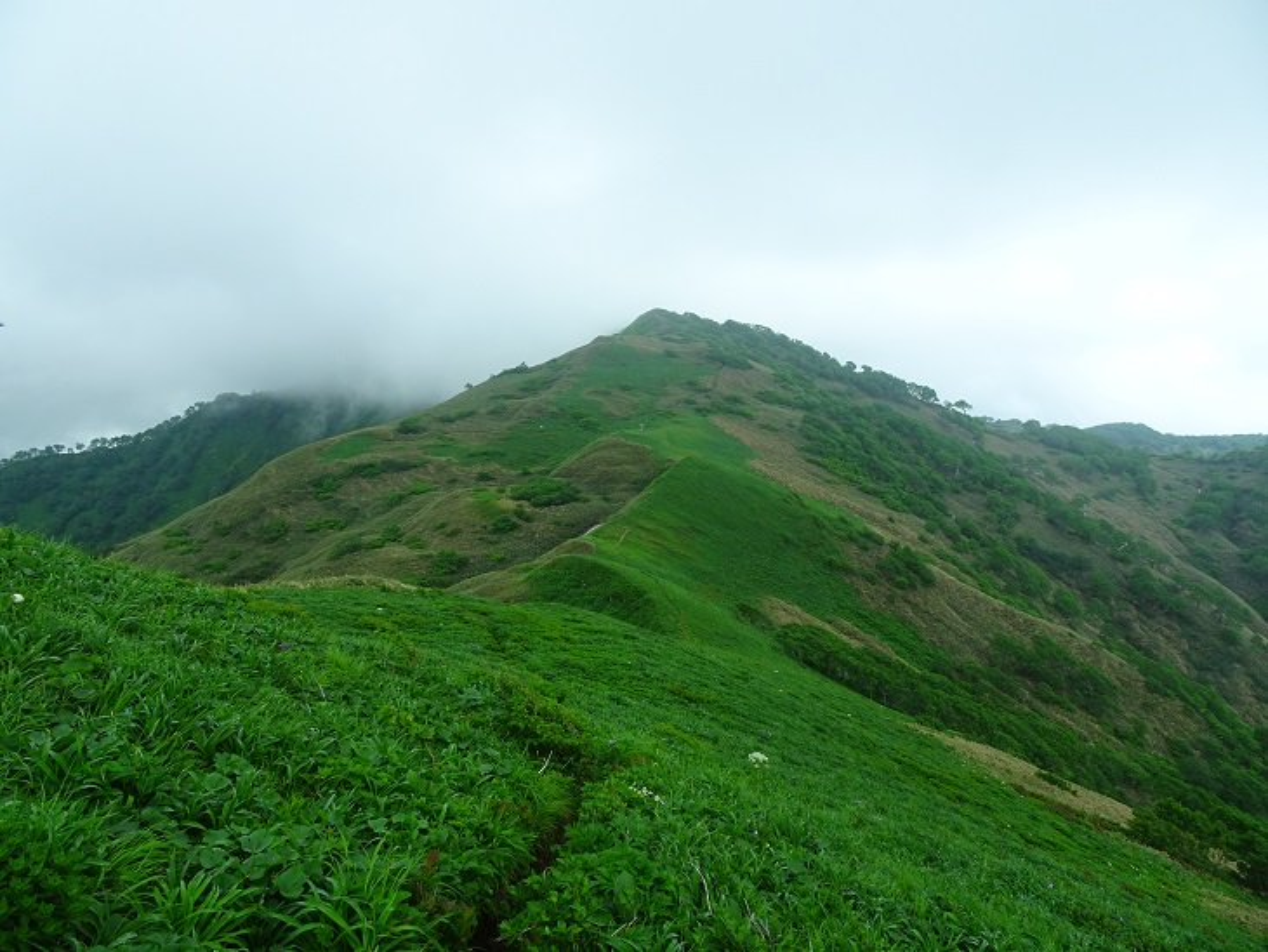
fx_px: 879
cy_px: 476
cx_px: 634
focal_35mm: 24
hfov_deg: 71.6
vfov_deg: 56.8
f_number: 3.5
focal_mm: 4.1
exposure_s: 1/250
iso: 80
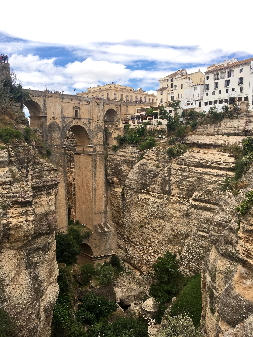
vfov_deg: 61.7
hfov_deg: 48.2
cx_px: 126
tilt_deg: -5.7
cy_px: 168
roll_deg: -0.1
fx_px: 283
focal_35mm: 29
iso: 25
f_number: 2.2
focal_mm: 4.15
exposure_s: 1/938
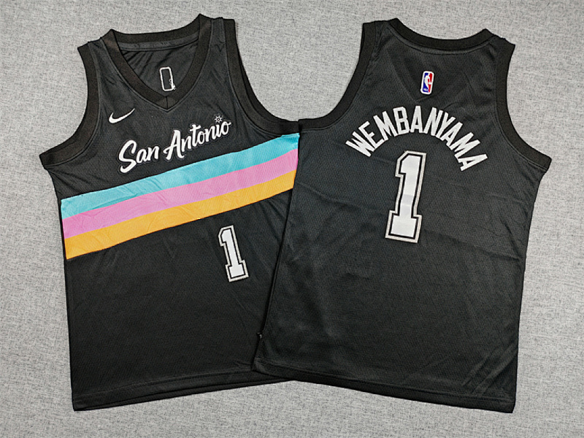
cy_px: 219
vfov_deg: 54.9
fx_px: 422
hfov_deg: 69.4
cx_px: 292
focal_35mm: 25
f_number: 1.9
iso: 100
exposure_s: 1/100
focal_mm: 5.3
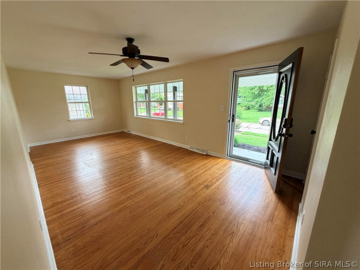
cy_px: 135
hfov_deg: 102.1
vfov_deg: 85.7
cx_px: 180
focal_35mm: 14
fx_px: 146
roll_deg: +1.0
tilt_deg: -13.5
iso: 125
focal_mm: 2.22
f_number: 2.2
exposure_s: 1/121
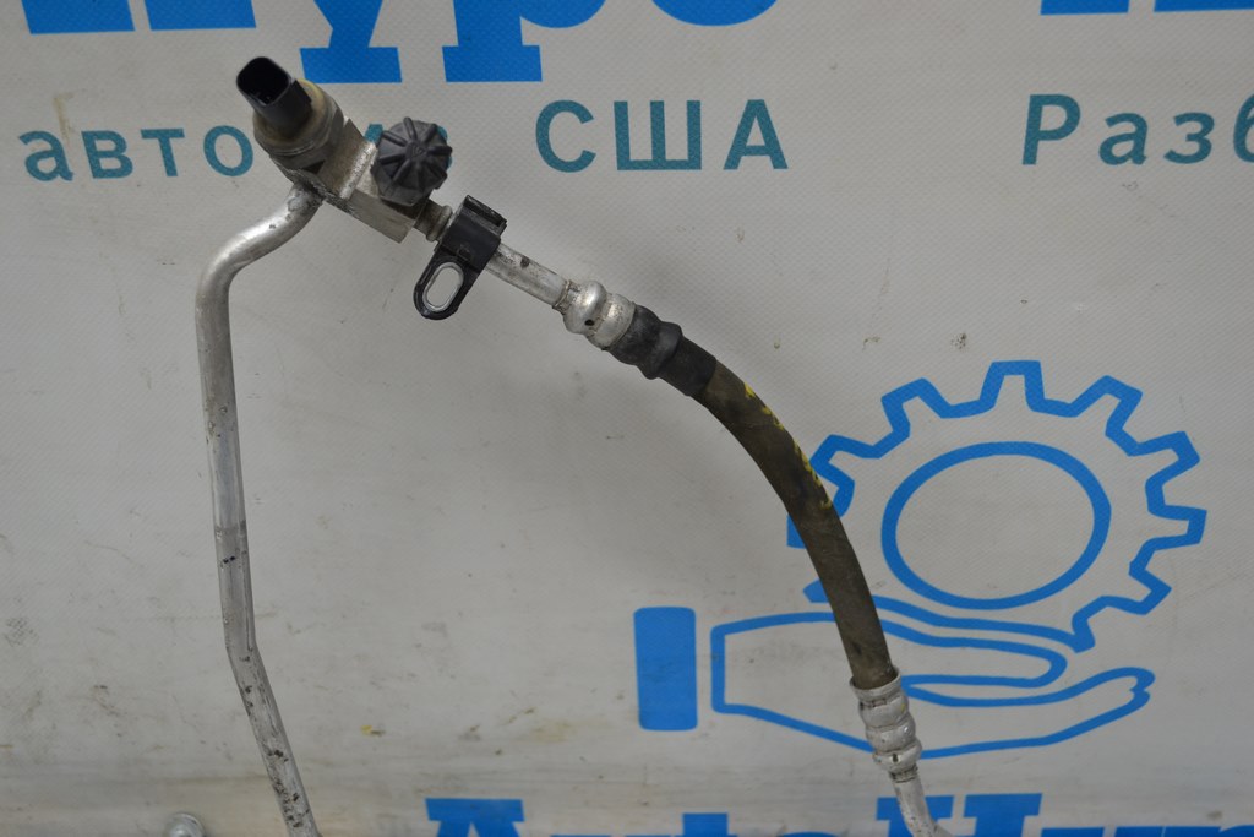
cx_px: 627
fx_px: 1672
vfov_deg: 28.1
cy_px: 418
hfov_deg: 41.1
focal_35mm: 48
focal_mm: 32
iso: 400
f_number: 4.8
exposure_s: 1/80
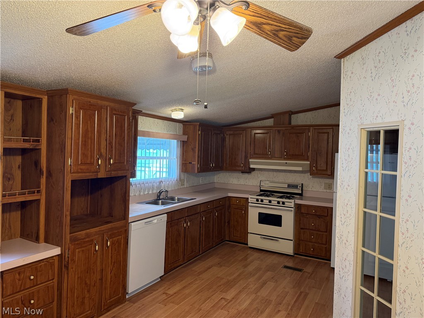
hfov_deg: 71.6
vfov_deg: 56.8
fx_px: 294
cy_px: 159
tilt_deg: -0.9
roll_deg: -1.2
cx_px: 212
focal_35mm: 24
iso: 250
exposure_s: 1/60
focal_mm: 6.76
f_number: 1.78
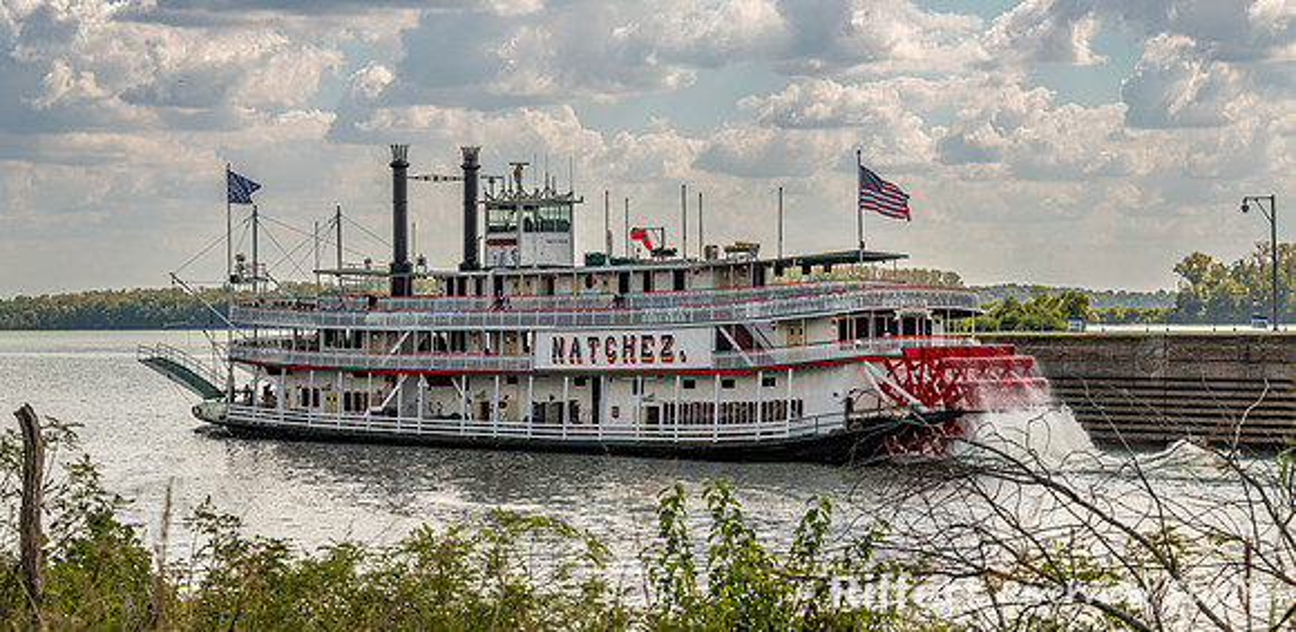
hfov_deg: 23.1
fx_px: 3170
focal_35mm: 95
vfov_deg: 11.4
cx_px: 574
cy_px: 347
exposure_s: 1/200
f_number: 8
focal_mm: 78
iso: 64
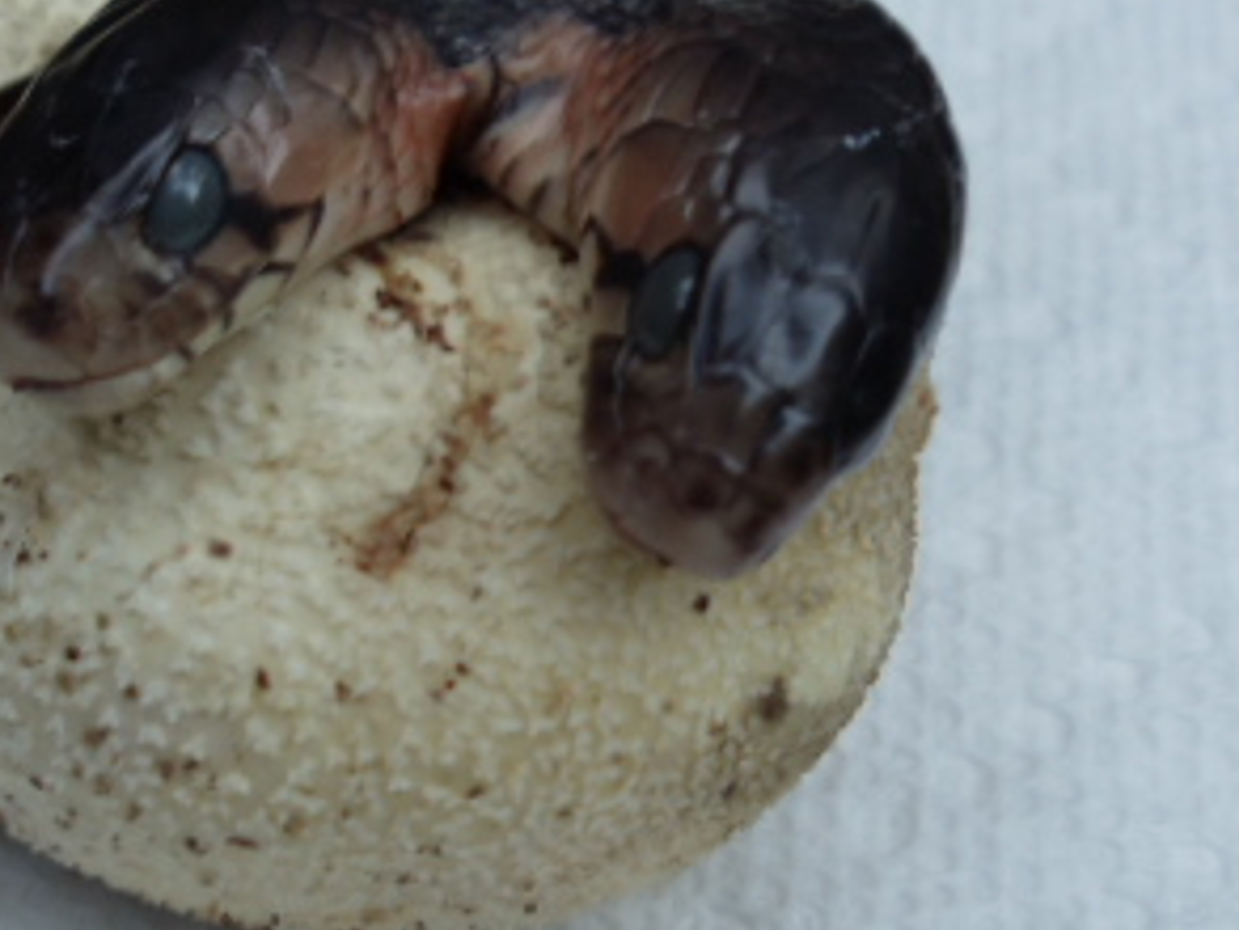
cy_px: 630
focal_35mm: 96
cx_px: 288
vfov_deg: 15.4
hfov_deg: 20.3
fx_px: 3438
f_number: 3.5
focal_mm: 6
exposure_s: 1/60
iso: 100
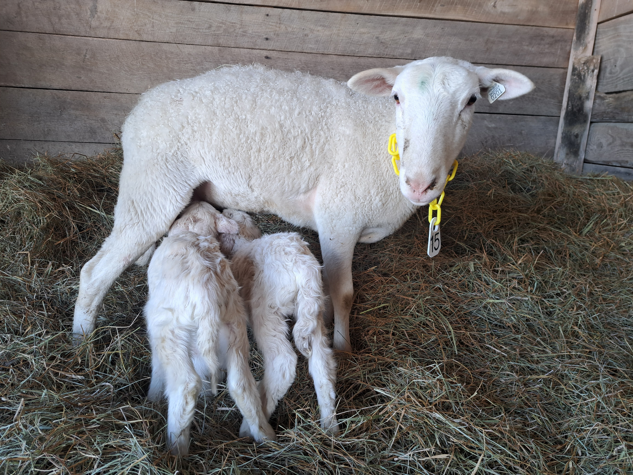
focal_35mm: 24
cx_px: 316
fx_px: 439
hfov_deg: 71.6
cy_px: 238
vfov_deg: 56.8
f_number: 1.8
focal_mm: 5.23
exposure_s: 1/60
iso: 50
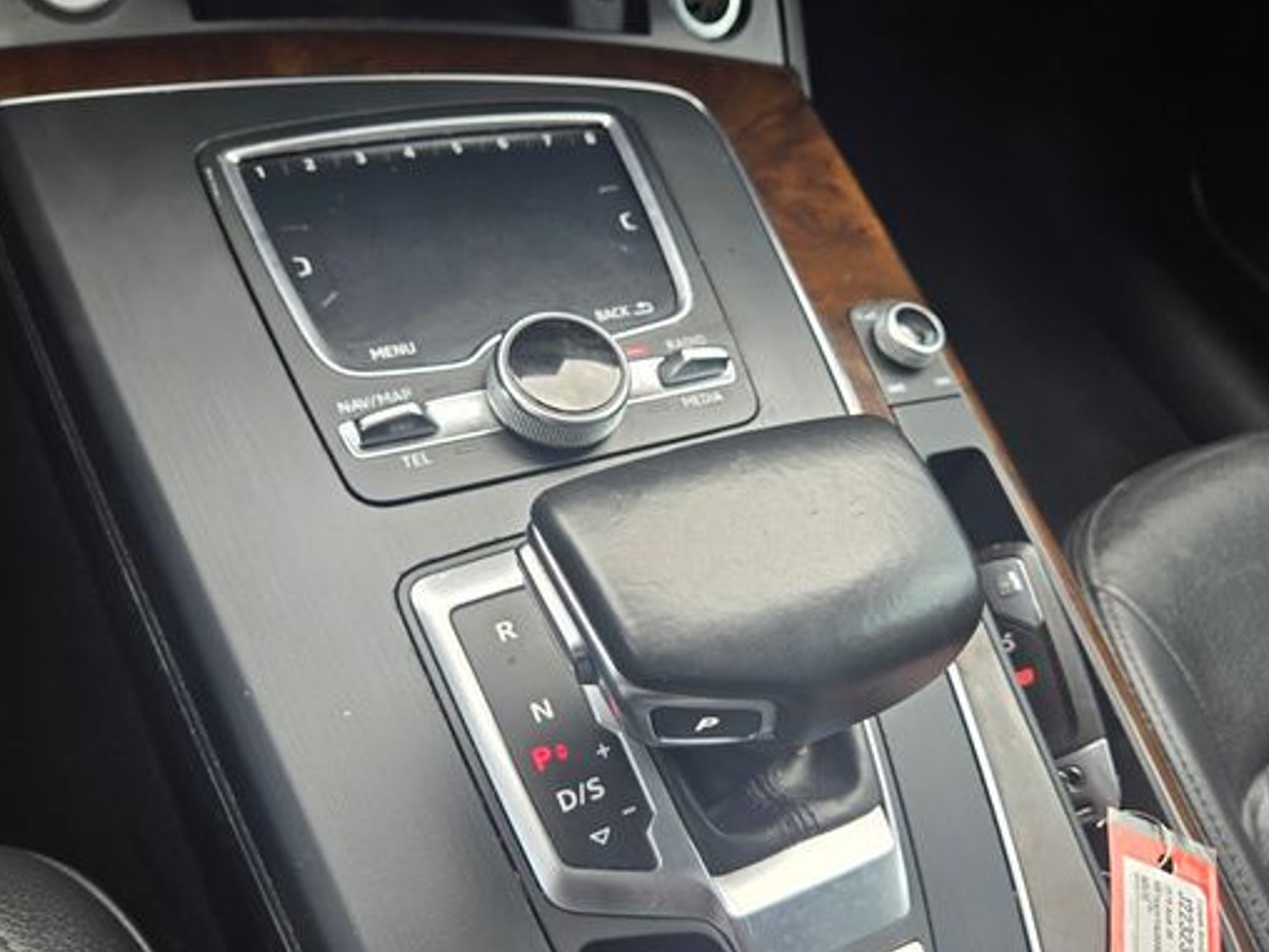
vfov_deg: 48.2
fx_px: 1063
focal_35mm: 29
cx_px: 587
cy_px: 515
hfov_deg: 61.6
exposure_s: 1/100
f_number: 1.8
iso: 40
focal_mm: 5.4
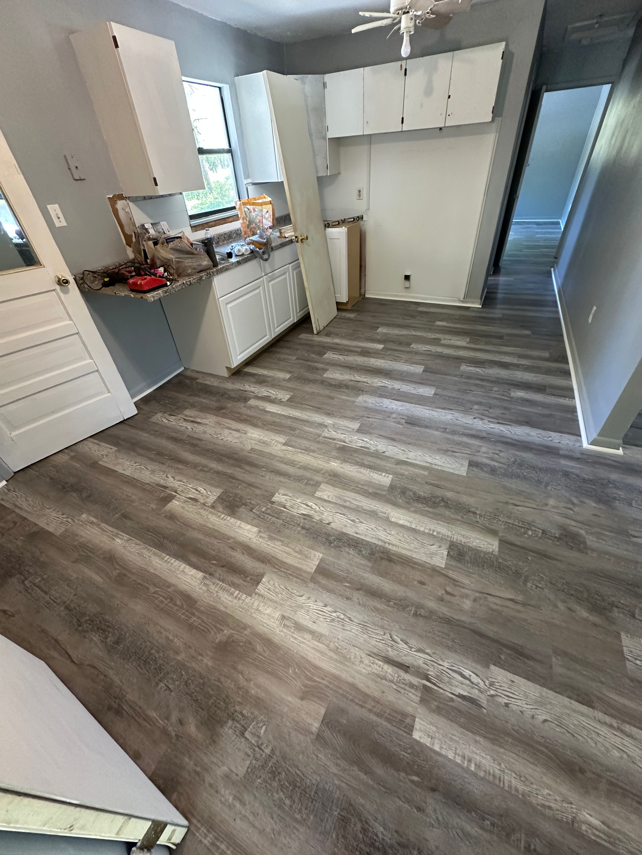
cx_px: 321
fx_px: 346
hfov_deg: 85.7
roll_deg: +4.1
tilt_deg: -38.1
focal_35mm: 14
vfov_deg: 102.1
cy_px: 428
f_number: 2.2
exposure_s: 1/60
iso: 320
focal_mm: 2.22
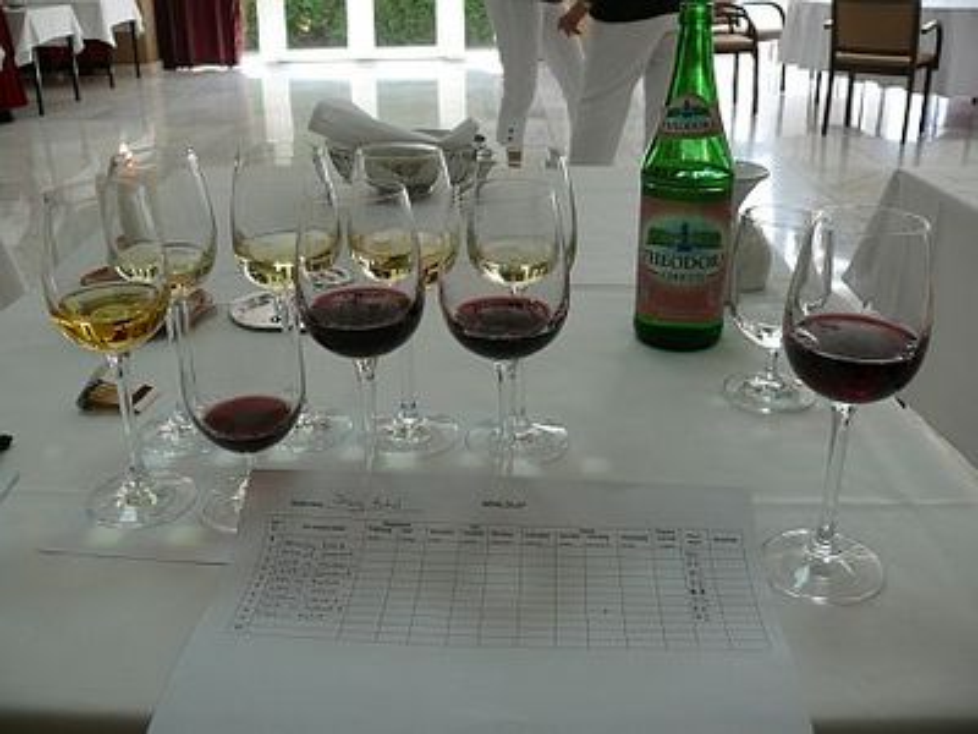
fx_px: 989
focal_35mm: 35
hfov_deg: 52.6
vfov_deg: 40.7
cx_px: 489
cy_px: 367
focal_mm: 7.4
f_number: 3.2
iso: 100
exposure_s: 1/100
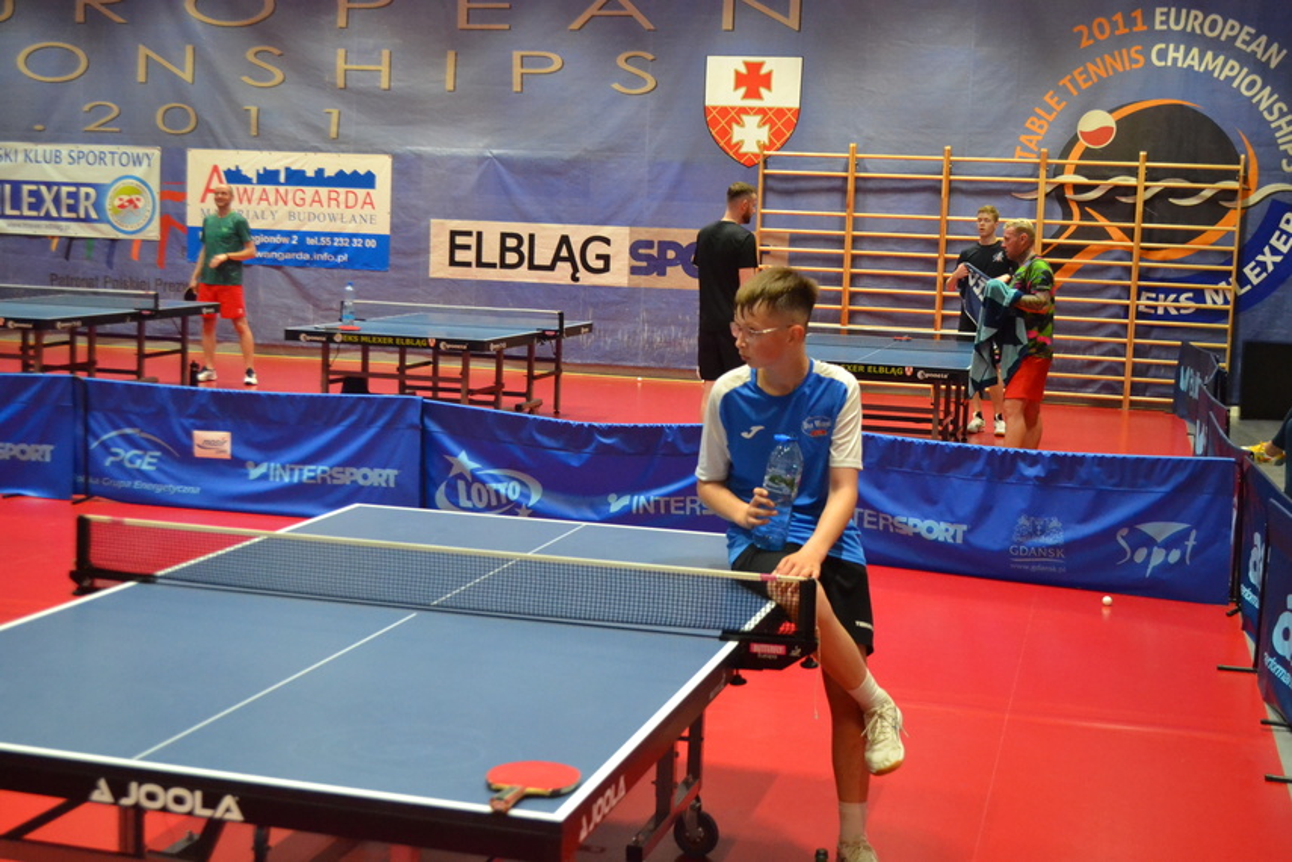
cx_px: 646
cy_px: 431
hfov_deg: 37.9
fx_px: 1884
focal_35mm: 52
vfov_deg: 25.8
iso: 3200
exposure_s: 1/125
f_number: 5
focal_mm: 35
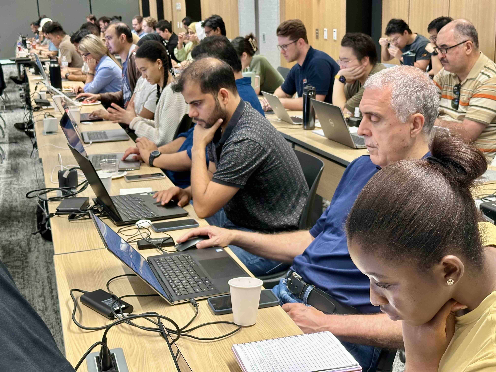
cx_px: 248
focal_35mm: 48
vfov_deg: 30.3
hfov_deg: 39.7
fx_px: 688
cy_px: 186
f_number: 1.78
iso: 250
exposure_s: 1/48
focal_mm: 6.86
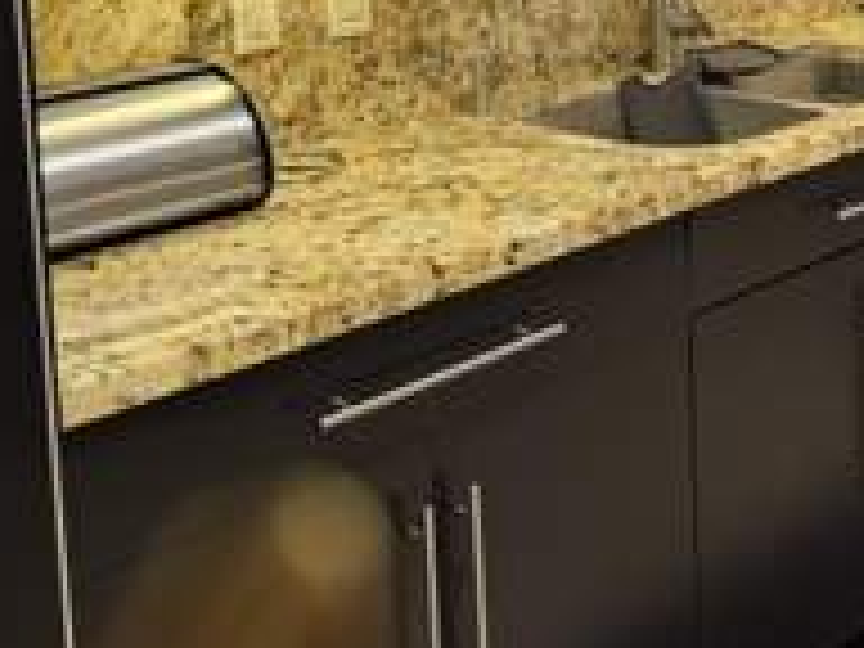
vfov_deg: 22.9
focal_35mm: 60
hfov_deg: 31.0
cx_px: 738
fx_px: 1498
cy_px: -79
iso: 125
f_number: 1.78
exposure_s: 1/60
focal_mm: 6.76
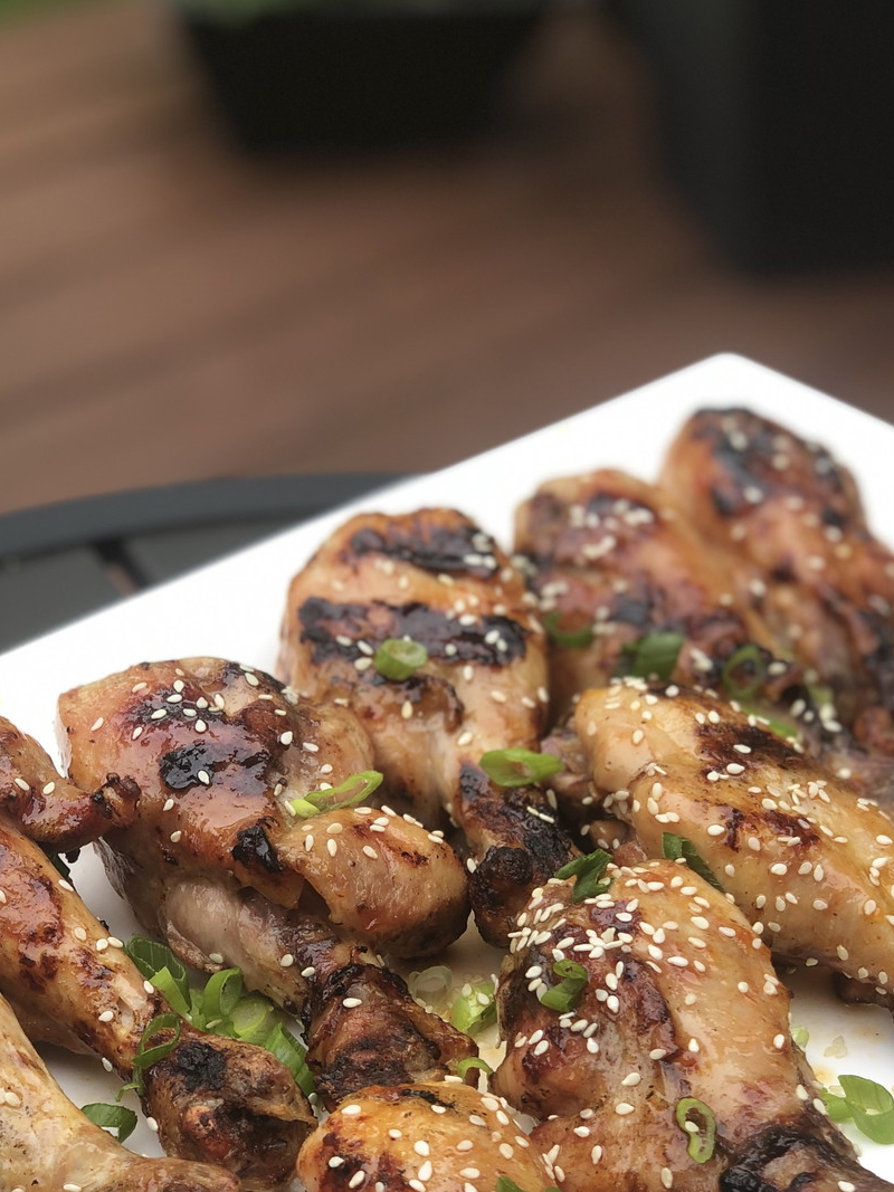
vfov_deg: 24.9
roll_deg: -3.7
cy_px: 770
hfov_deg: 18.9
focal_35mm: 78
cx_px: 514
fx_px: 2686
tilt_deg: -35.3
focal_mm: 6
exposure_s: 1/120
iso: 20
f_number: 2.4
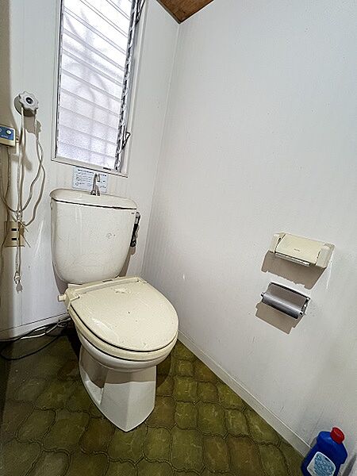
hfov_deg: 89.9
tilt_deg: -13.0
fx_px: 179
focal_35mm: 13
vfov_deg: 106.2
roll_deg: -10.7
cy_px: 238
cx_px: 178
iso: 320
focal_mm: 1.57
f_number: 1.8
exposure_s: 1/60
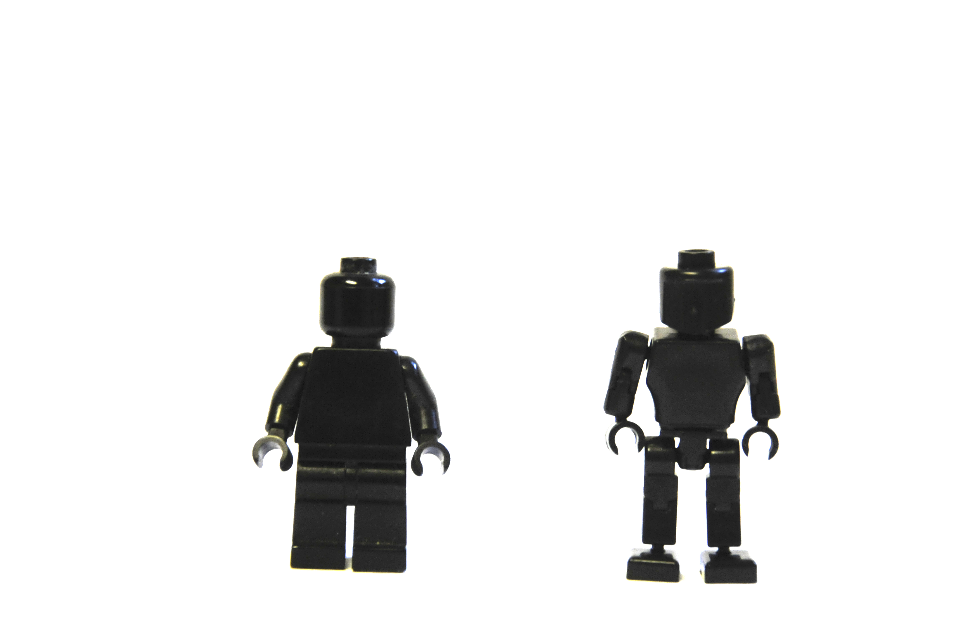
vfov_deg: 4.6
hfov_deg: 6.9
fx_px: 8073
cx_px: 485
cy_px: 322
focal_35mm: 300
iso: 1000
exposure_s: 1/80
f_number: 5.6
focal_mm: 200
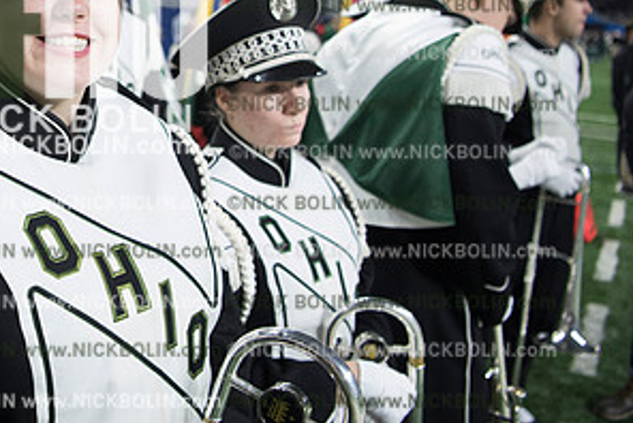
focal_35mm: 47
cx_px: 56
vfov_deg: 27.8
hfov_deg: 38.8
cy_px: 54
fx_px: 827
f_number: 2.8
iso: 1250
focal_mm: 24
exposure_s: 1/800
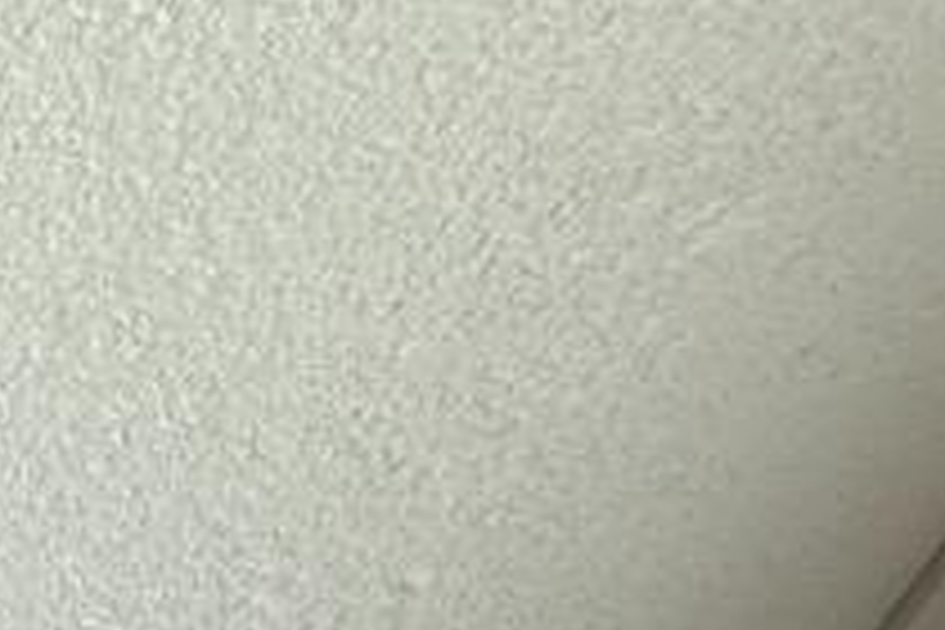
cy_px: 2374
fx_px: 2730
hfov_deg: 11.9
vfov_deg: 8.4
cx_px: -1764
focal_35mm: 104
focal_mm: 2.22
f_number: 2.2
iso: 64
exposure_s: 1/120
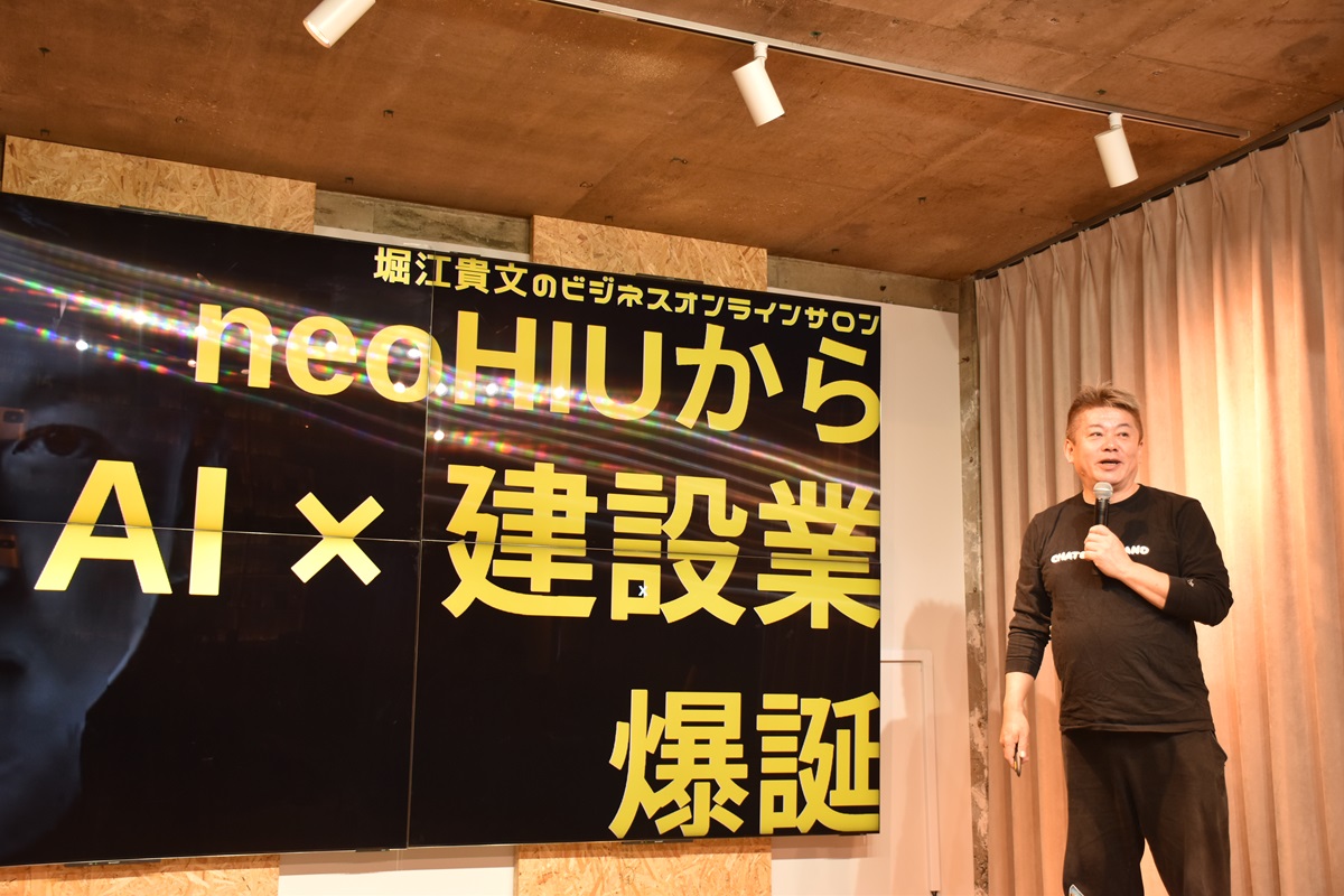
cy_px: 448
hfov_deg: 49.6
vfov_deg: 34.2
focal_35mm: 39
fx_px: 1456
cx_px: 672
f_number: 3.8
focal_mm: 26
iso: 500
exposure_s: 1/40
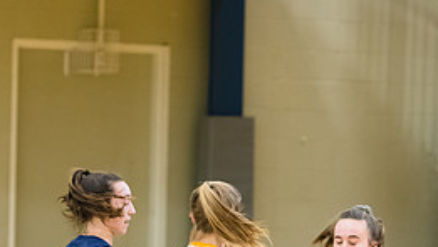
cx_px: 191
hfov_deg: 5.5
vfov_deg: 3.1
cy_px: 297
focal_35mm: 393
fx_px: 4566
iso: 3200
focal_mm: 145
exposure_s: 1/400
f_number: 3.2
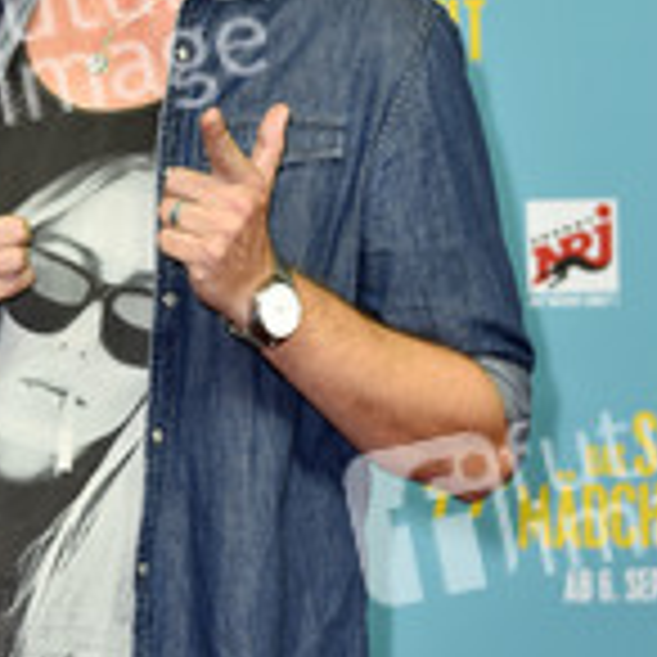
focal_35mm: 191
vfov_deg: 9.2
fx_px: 4101
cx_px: 166
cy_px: 274
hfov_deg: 9.1
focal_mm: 82
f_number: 5.6
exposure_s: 1/125
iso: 500
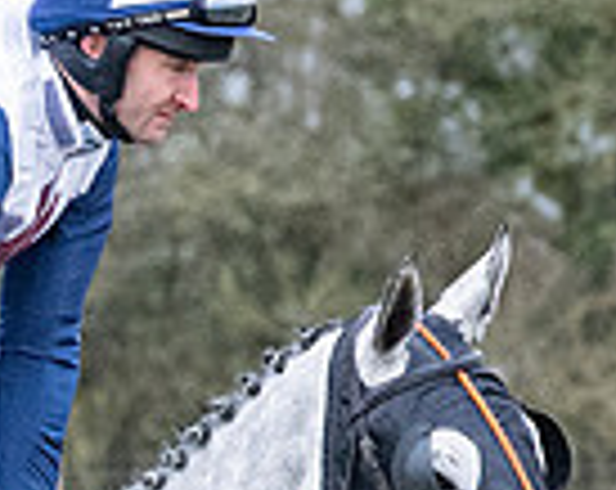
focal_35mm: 959
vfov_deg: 1.6
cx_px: 317
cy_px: 1202
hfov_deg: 2.0
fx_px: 17446
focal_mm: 101
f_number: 4
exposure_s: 1/1000
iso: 1600
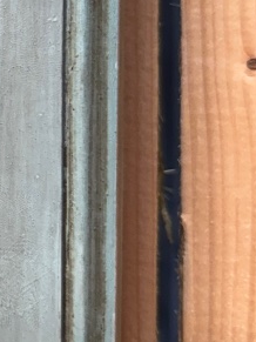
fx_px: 977
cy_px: 39
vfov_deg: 19.5
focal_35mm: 99
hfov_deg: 13.3
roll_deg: -0.6
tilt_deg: -3.2
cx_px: -215
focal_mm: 6.76
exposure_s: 1/100
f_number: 1.78
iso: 100
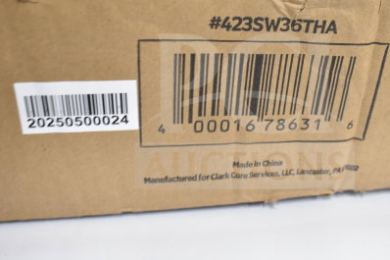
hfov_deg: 42.4
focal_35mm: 46
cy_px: 111
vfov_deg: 29.2
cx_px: 244
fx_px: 498
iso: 1600
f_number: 3.8
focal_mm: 20
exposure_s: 1/30
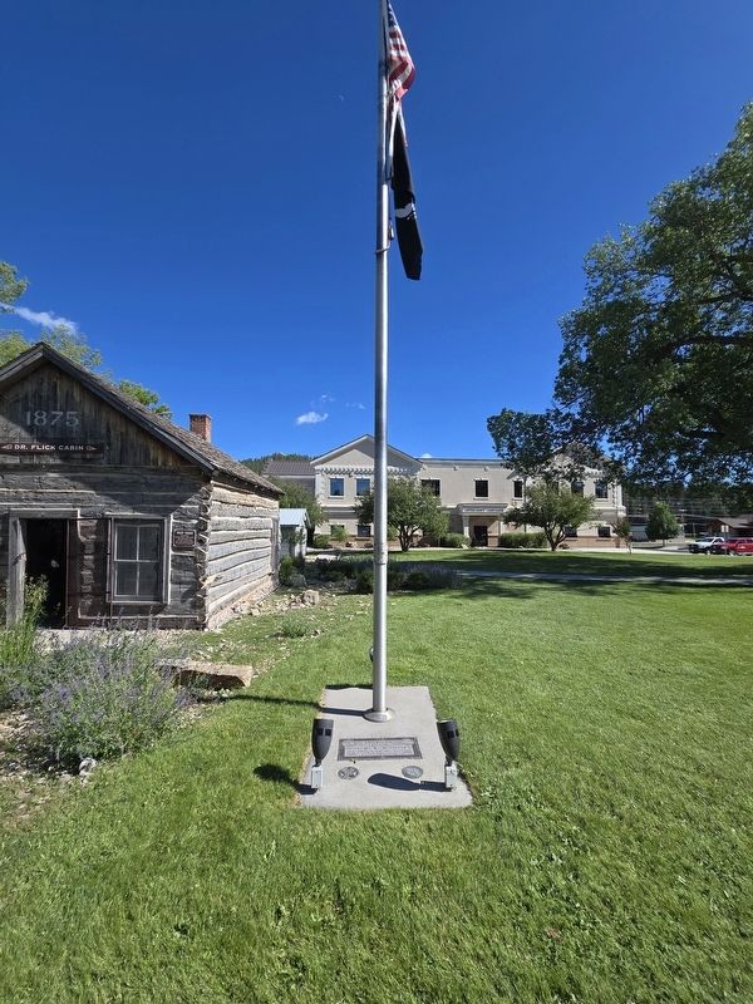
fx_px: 377
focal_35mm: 13
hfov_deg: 89.9
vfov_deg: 106.2
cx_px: 376
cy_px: 502
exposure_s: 1/2071
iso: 50
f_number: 2.2
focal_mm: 2.2
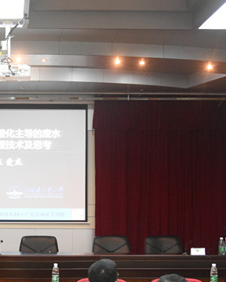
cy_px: 191
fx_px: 627
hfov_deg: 19.9
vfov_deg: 25.2
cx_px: 13
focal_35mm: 75
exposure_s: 1/100
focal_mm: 24
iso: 4000
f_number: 4.5
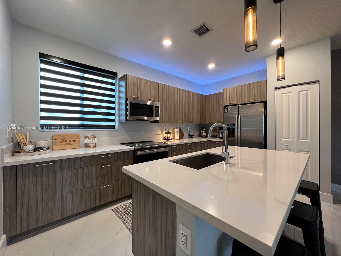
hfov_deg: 106.2
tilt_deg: -1.3
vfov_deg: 89.9
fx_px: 128
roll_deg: +0.3
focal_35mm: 13
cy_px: 128
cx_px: 170
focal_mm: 1.57
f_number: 1.8
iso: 200
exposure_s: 1/60
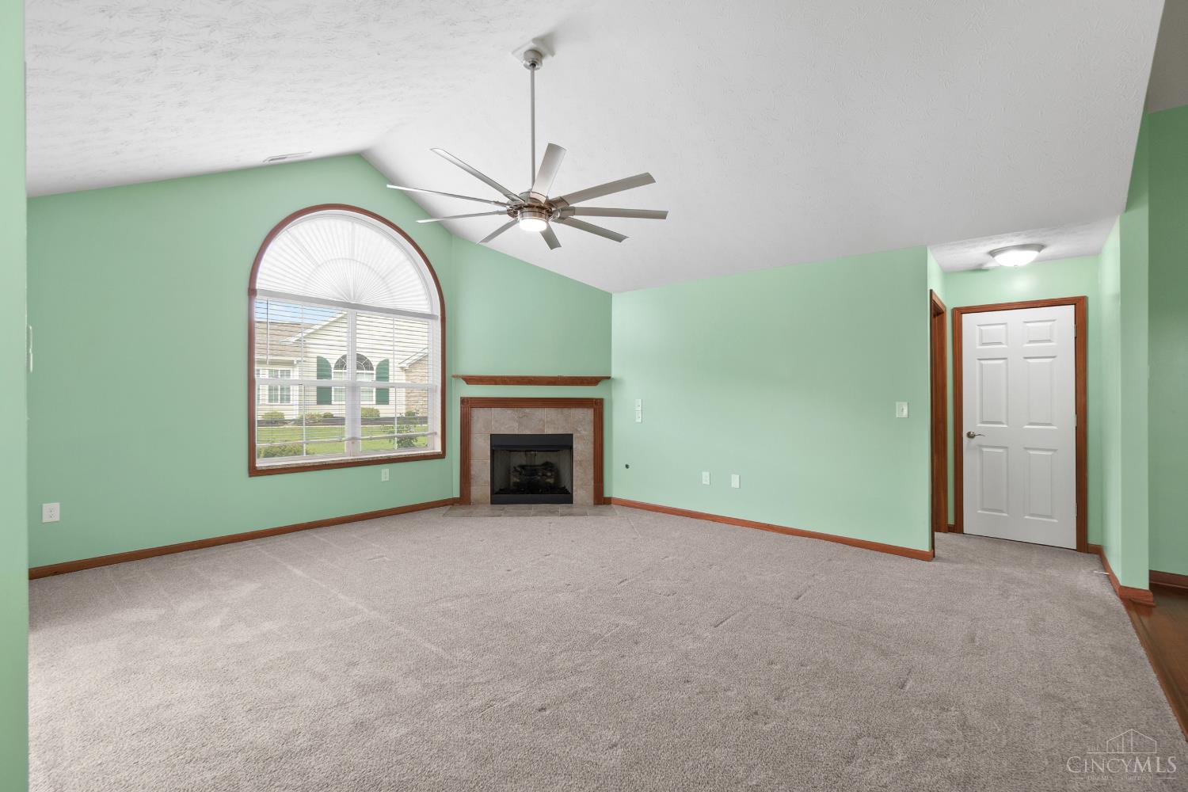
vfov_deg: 77.3
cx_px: 594
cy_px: 396
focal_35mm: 15
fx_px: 495
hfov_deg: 100.4
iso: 400
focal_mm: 10
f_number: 6.3
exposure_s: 1/6
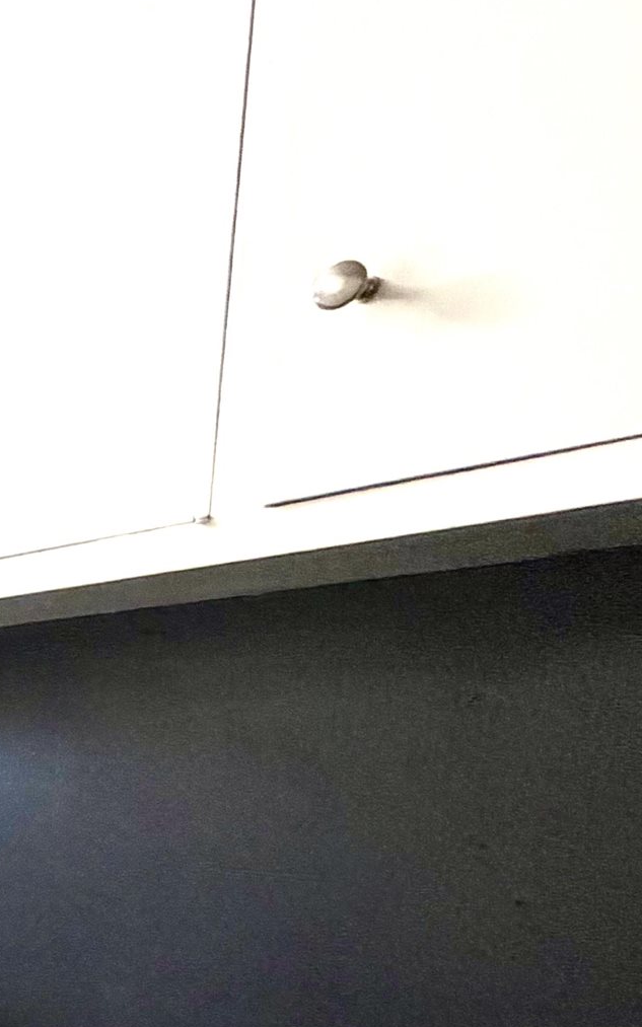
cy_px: 885
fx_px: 1260
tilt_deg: -5.1
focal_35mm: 45
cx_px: -818
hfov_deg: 16.2
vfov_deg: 41.5
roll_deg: -1.0
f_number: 2.2
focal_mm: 2.22
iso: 200
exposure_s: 1/60
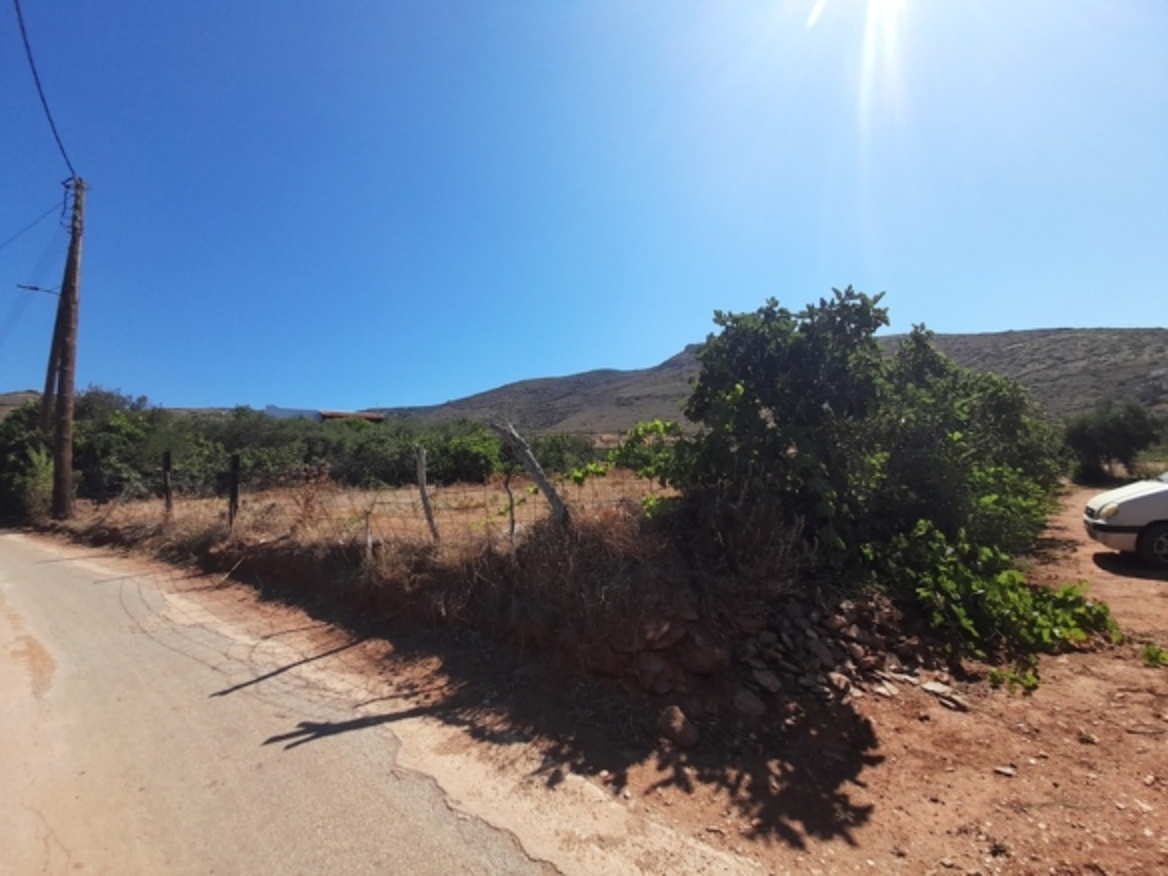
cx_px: 584
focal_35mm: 13
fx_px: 439
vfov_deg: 89.9
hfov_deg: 106.2
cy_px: 438
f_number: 2.2
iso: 40
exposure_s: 1/1427
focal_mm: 1.42
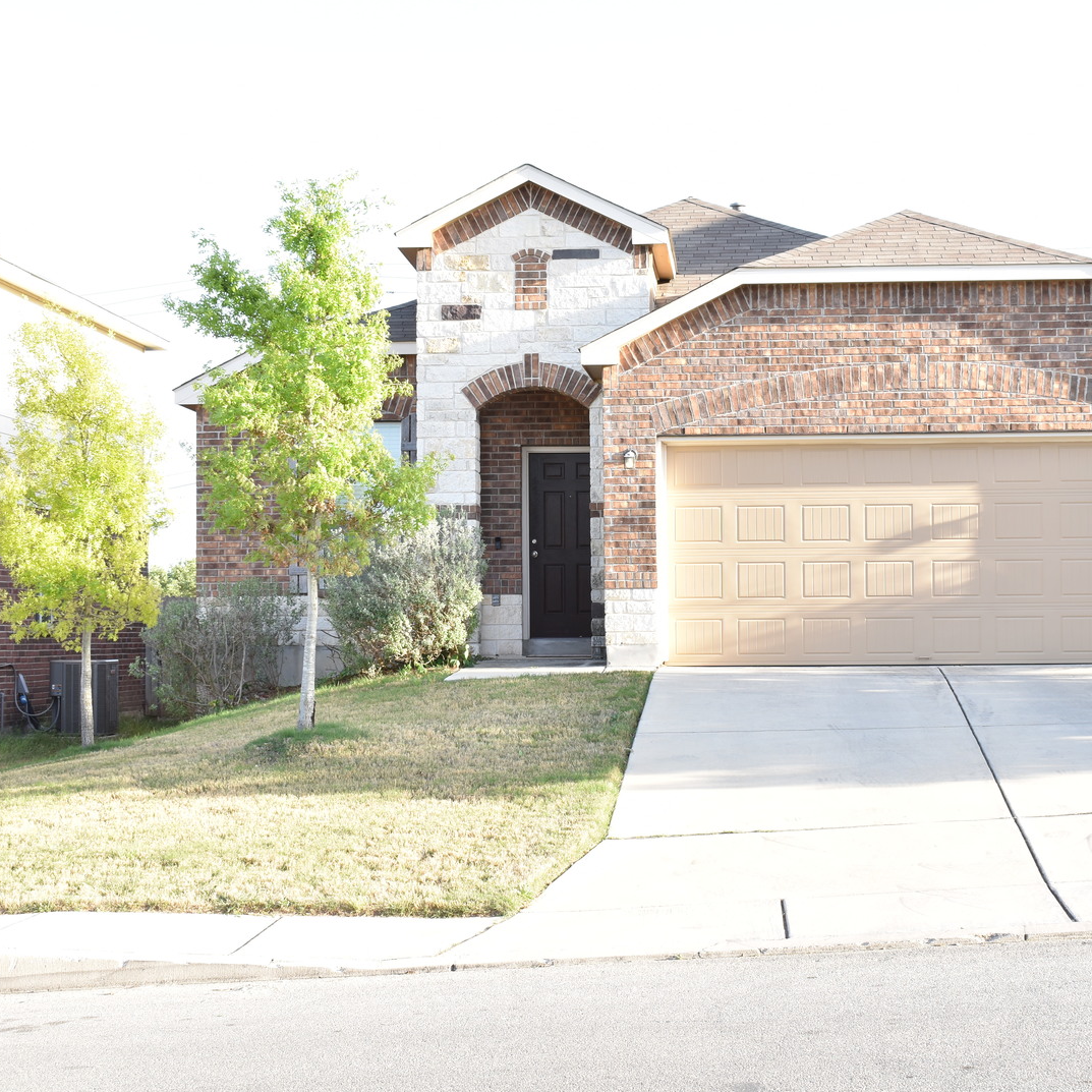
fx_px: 2129
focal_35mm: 60
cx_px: 630
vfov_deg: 28.8
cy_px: 544
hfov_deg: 28.7
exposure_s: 1/30
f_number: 9
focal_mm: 31
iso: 100
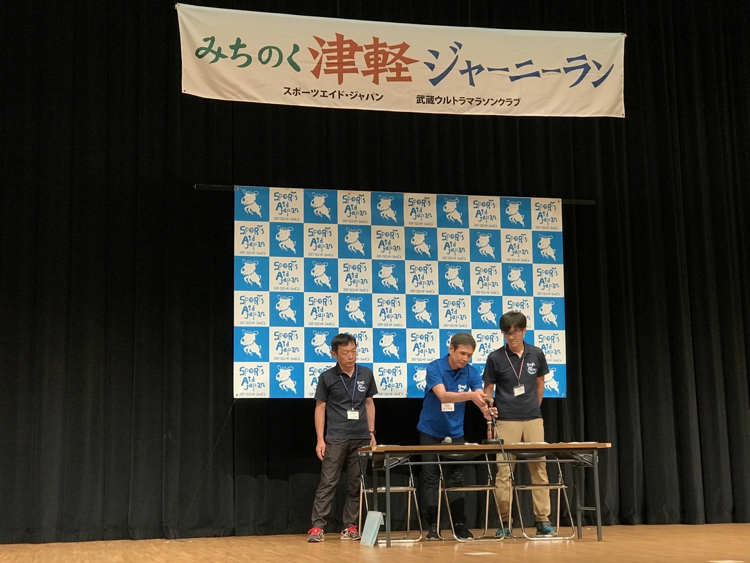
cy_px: 282
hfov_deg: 33.8
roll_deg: +2.5
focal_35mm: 57
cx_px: 375
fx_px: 1235
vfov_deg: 25.7
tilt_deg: +9.3
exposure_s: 1/50
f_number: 2.8
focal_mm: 6.6
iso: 100
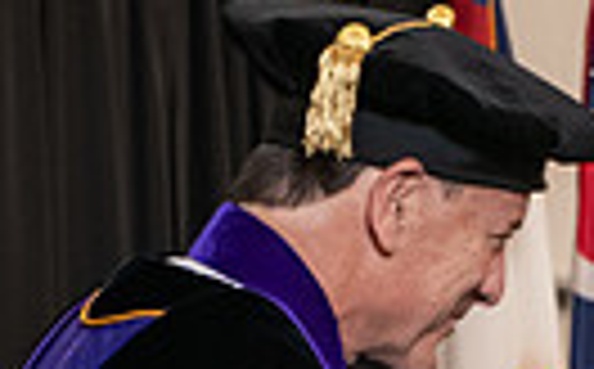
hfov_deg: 6.6
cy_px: 691
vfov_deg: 4.1
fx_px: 5075
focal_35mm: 314
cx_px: 760
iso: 2000
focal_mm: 70
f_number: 5
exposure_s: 1/125
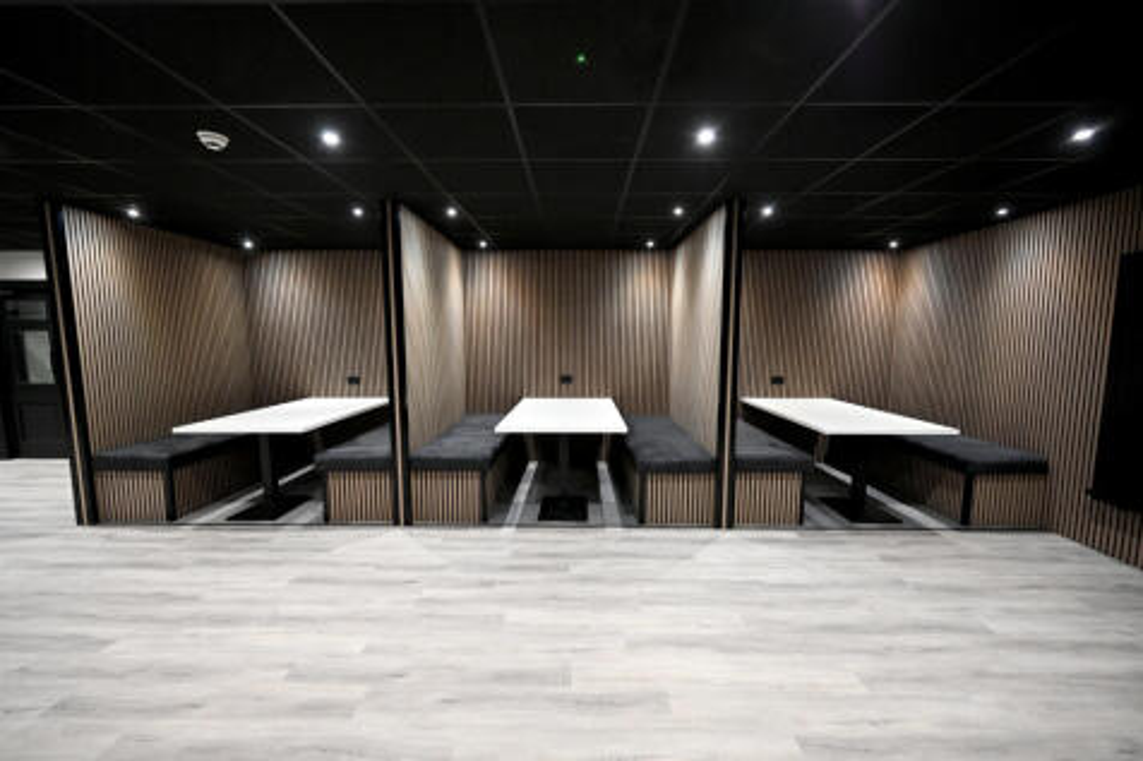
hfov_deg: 104.3
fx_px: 444
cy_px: 380
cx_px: 572
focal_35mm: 14
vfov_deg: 81.2
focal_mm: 14
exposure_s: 1/125
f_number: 4
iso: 3200
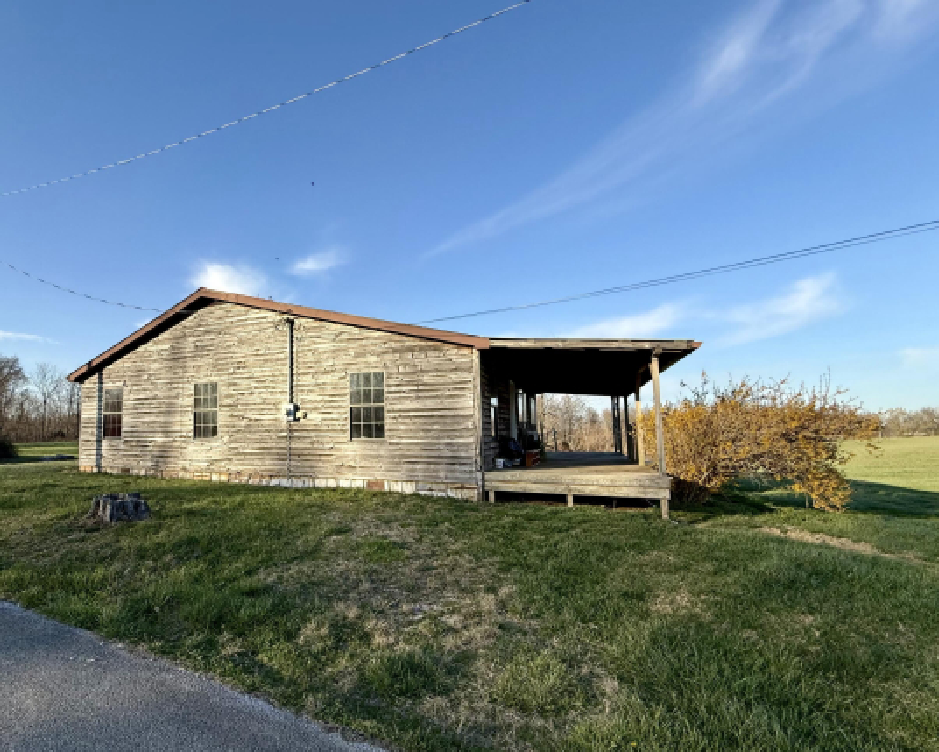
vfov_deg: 77.0
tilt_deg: +8.0
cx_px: 360
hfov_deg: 88.1
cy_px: 387
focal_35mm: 17
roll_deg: +0.7
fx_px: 473
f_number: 2.2
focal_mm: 2.22
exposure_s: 1/1189
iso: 50
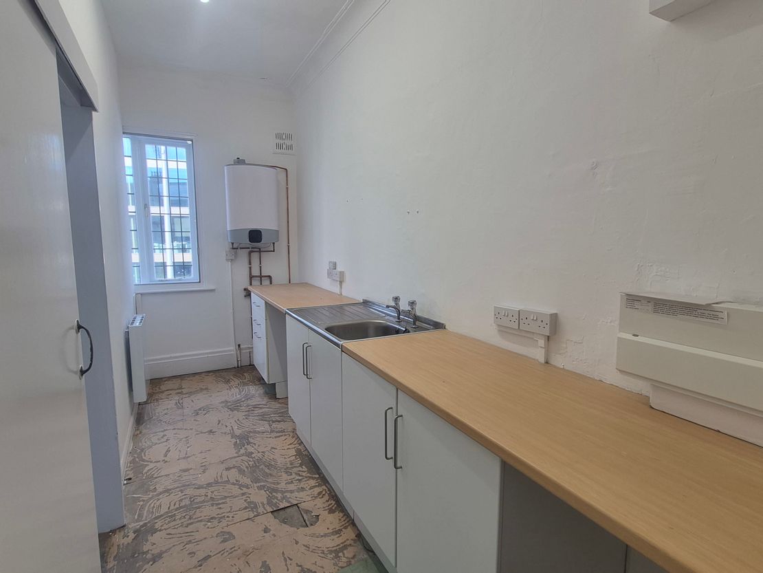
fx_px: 287
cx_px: 382
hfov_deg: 106.2
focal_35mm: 13
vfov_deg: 89.9
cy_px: 286
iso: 50
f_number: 2.2
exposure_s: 1/100
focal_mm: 1.74
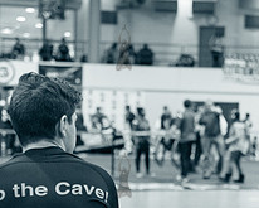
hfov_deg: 18.4
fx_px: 798
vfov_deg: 14.8
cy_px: 156
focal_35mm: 104
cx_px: 169
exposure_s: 1/500
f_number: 2.2
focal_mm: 35
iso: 4000
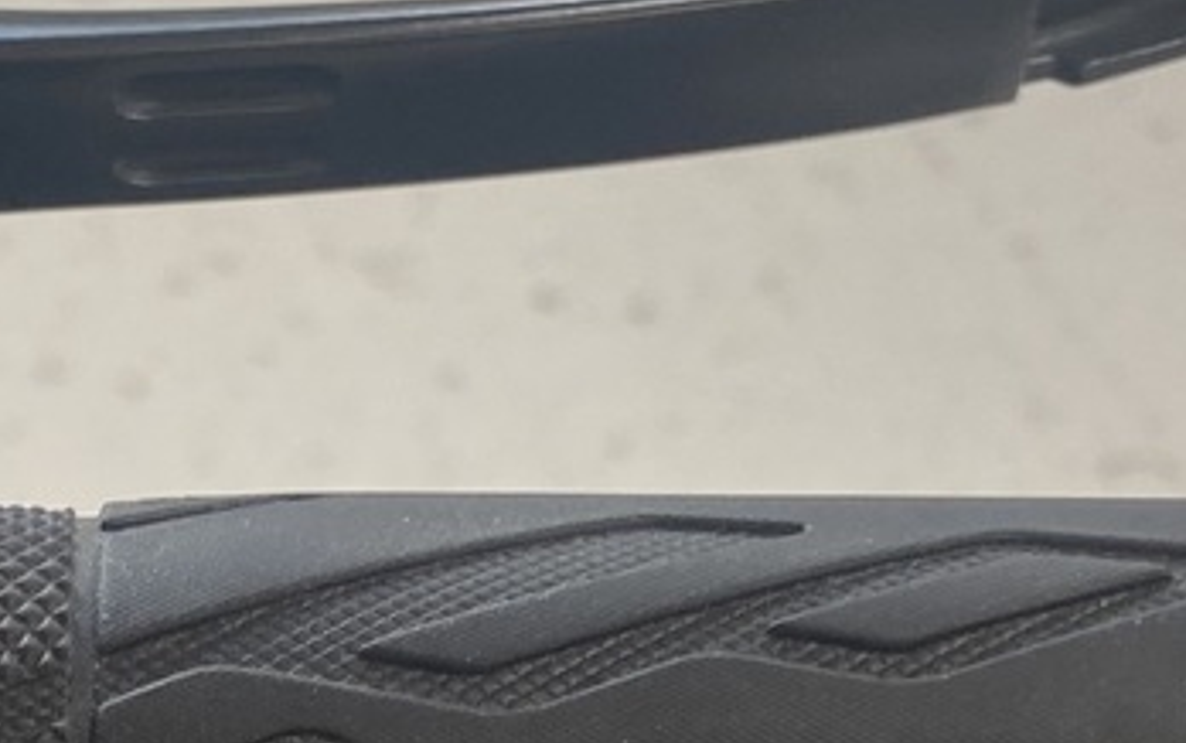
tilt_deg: -53.0
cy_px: 801
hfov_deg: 18.1
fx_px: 3687
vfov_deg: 11.4
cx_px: 245
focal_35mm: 114
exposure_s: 1/100
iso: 64
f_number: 1.8
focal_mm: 4.25
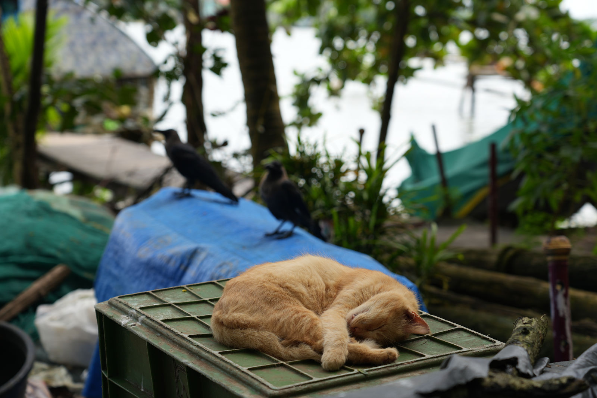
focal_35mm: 71
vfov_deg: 19.2
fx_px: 1177
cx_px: 298
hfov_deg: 28.5
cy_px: 199
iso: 100
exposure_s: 1/200
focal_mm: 71
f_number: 4.5
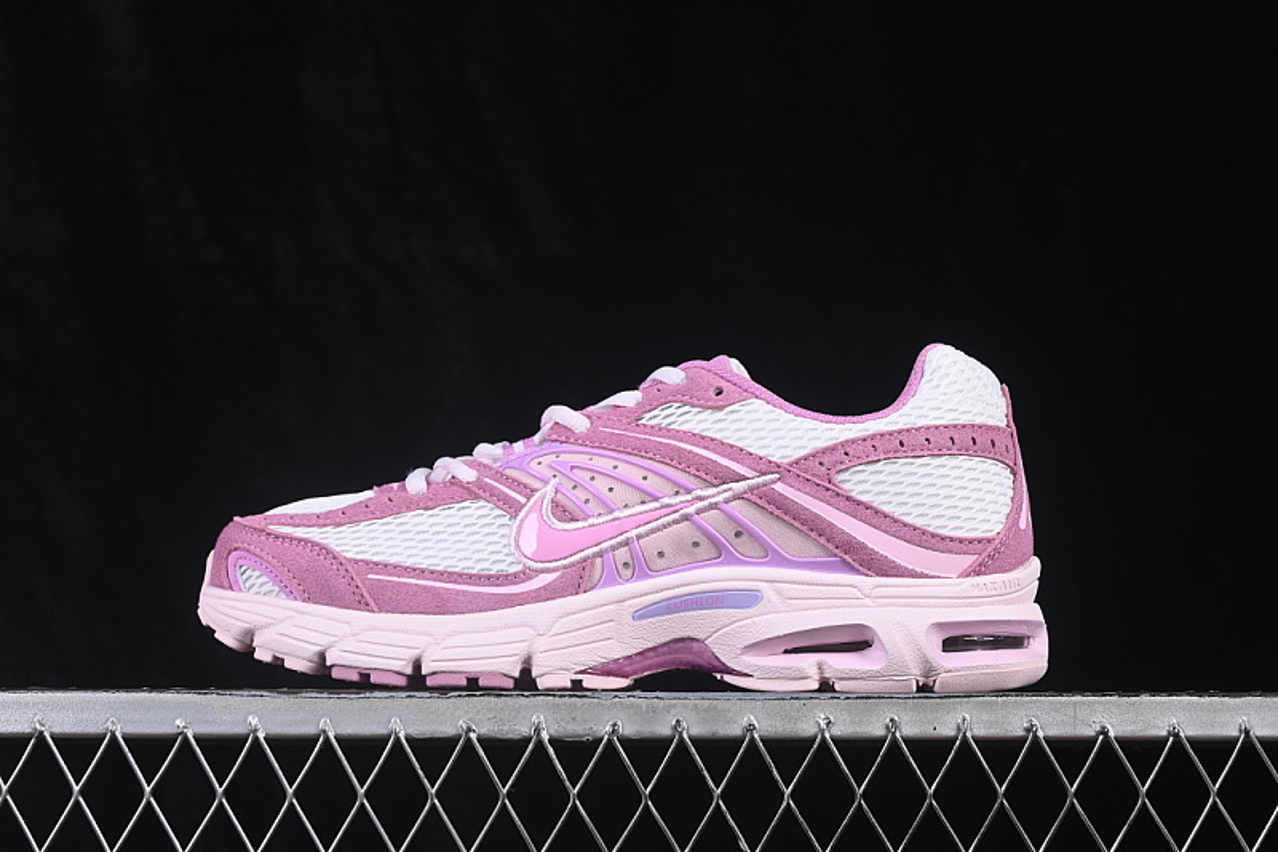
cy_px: 426
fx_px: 2662
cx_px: 639
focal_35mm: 75
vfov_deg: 18.2
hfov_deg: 27.0
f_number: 8
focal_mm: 50
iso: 160
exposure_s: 1/80
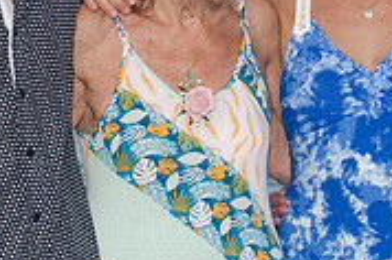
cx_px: 302
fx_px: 2130
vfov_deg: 7.0
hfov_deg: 10.5
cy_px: 97
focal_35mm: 196
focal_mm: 40
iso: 200
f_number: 6.3
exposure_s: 1/250
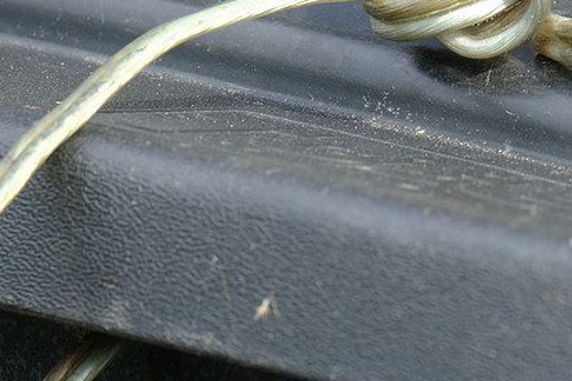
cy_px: 35
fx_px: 9405
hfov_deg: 3.5
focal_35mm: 592
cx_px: 497
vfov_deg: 2.3
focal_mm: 148.5
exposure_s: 1/52
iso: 200
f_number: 9
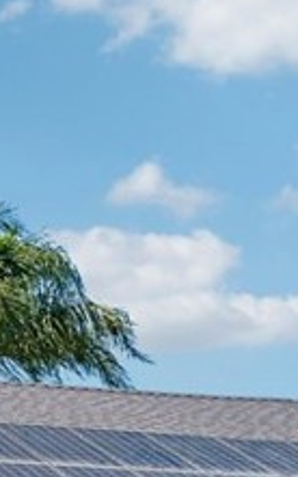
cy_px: 695
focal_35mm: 156
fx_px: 2028
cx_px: -164
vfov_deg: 12.8
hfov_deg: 8.2
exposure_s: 1/400
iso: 100
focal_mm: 33
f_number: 8
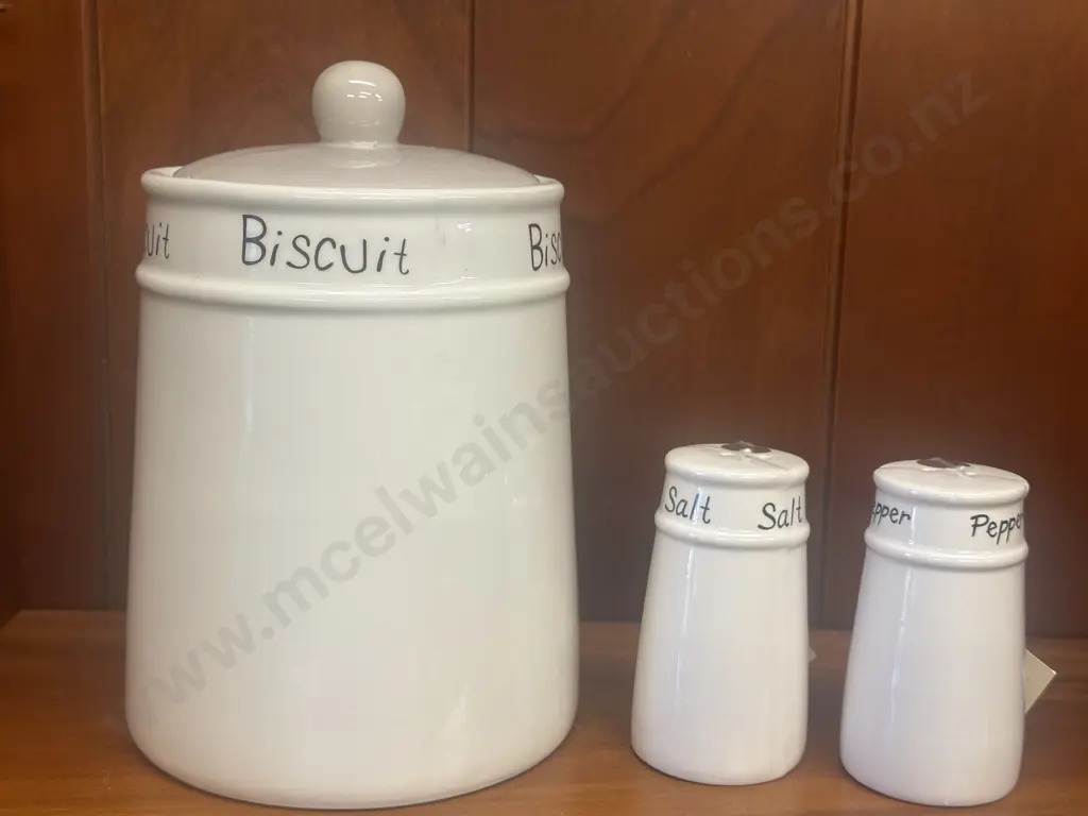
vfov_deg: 30.3
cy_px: 408
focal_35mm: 48
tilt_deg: -10.0
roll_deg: -0.7
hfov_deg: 39.7
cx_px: 544
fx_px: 1509
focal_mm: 6.86
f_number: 1.78
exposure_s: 1/50
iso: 64
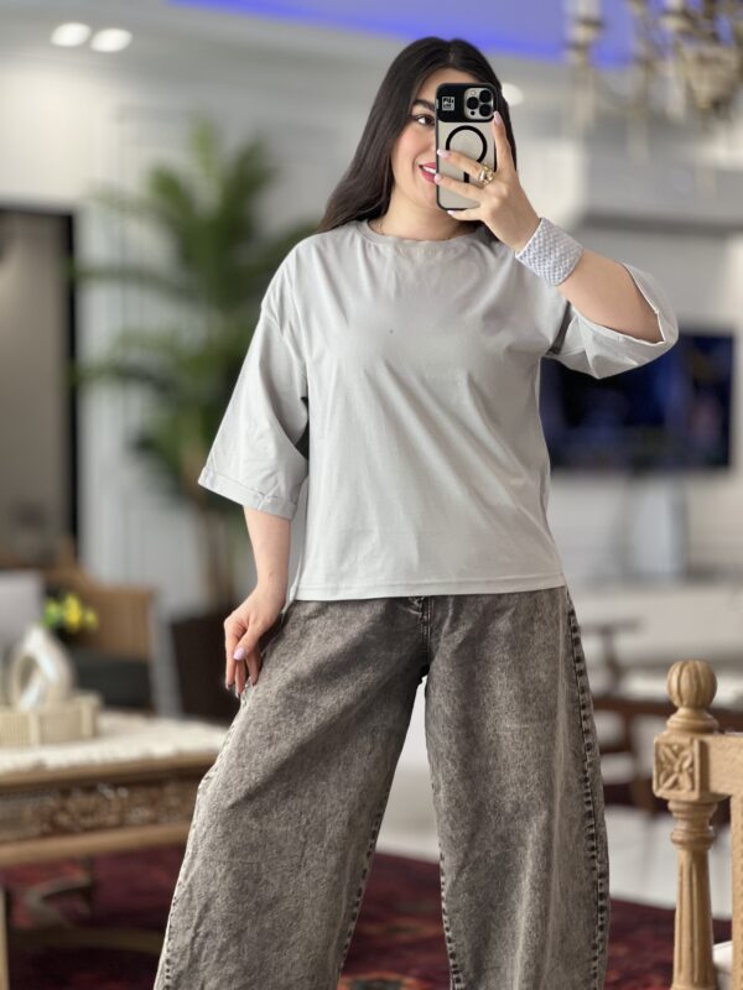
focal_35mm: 77
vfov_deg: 25.3
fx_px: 2204
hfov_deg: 19.1
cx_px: 372
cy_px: 495
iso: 200
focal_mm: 9
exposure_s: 1/100
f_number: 2.8
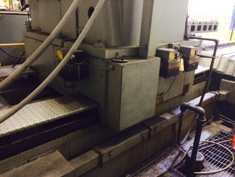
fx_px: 197
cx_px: 118
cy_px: 88
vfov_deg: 48.2
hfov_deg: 61.7
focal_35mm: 29
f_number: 2.2
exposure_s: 1/15
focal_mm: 4.15
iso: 500
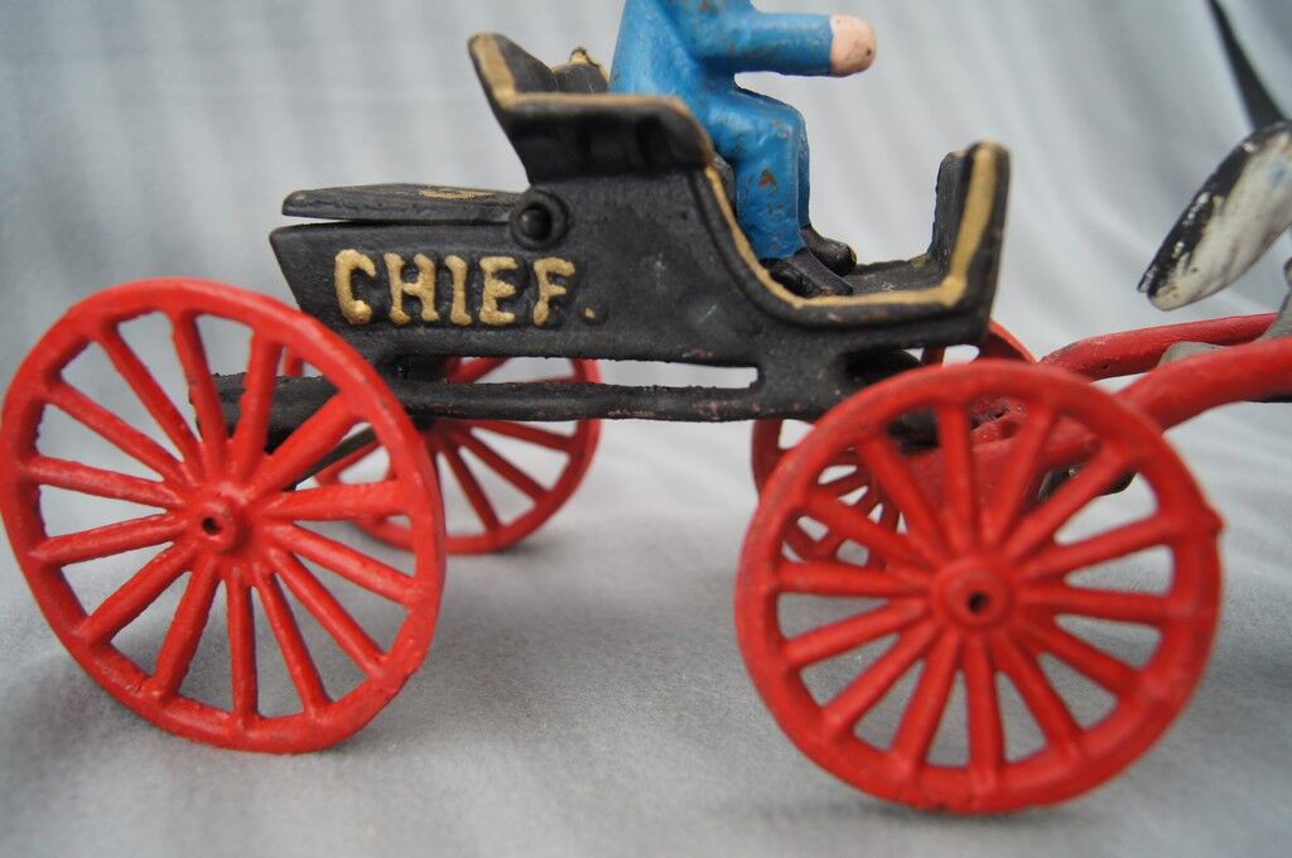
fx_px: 1183
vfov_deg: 39.9
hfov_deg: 57.3
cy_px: 429
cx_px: 646
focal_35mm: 33
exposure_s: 1/160
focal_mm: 22
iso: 400
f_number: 4
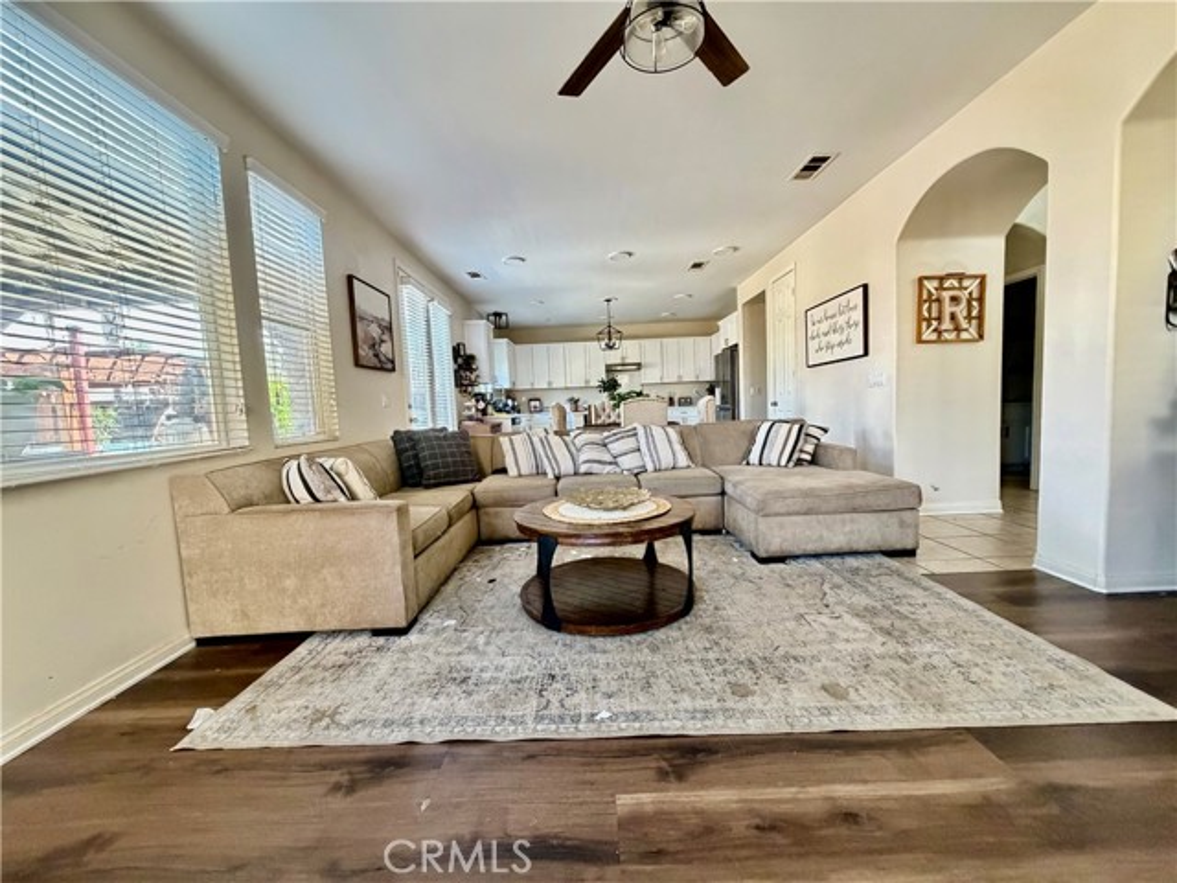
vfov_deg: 85.7
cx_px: 588
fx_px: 476
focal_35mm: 14
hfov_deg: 102.1
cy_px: 442
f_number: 2.2
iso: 640
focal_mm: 2.22
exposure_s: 1/60
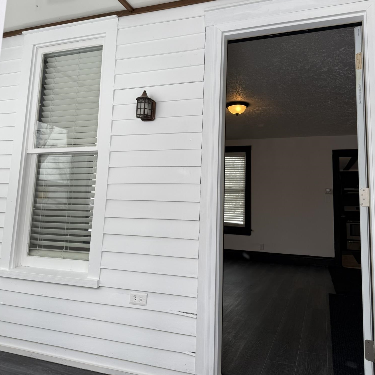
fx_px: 355
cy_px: 156
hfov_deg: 55.6
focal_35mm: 29
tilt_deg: +8.2
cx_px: 186
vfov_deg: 55.3
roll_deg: -1.3
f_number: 1.78
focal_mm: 6.76
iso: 80
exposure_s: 1/459
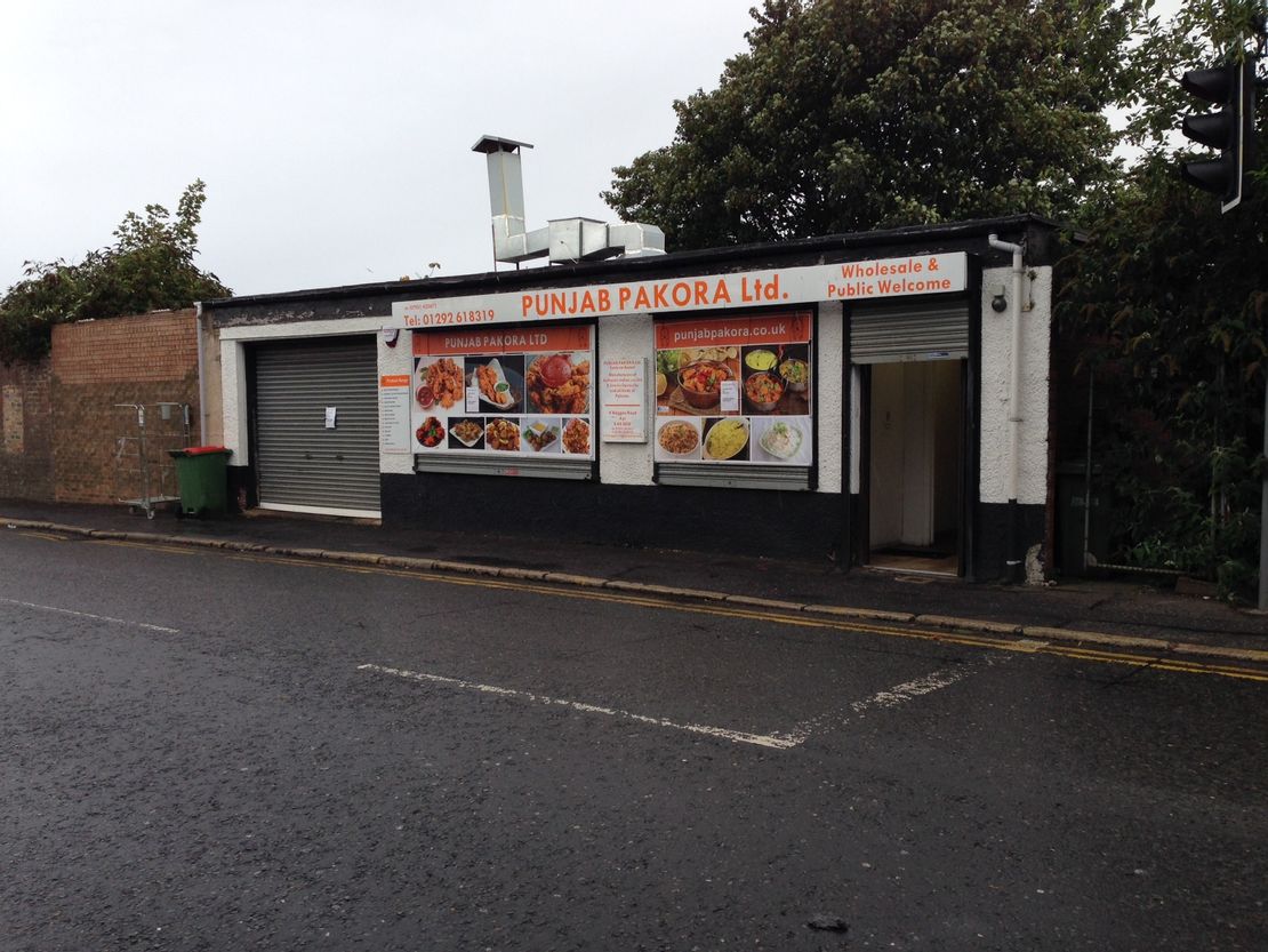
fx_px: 1209
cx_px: 634
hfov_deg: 55.3
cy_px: 476
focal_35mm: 33
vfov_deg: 43.0
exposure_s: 1/390
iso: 50
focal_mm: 4.12
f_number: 2.4
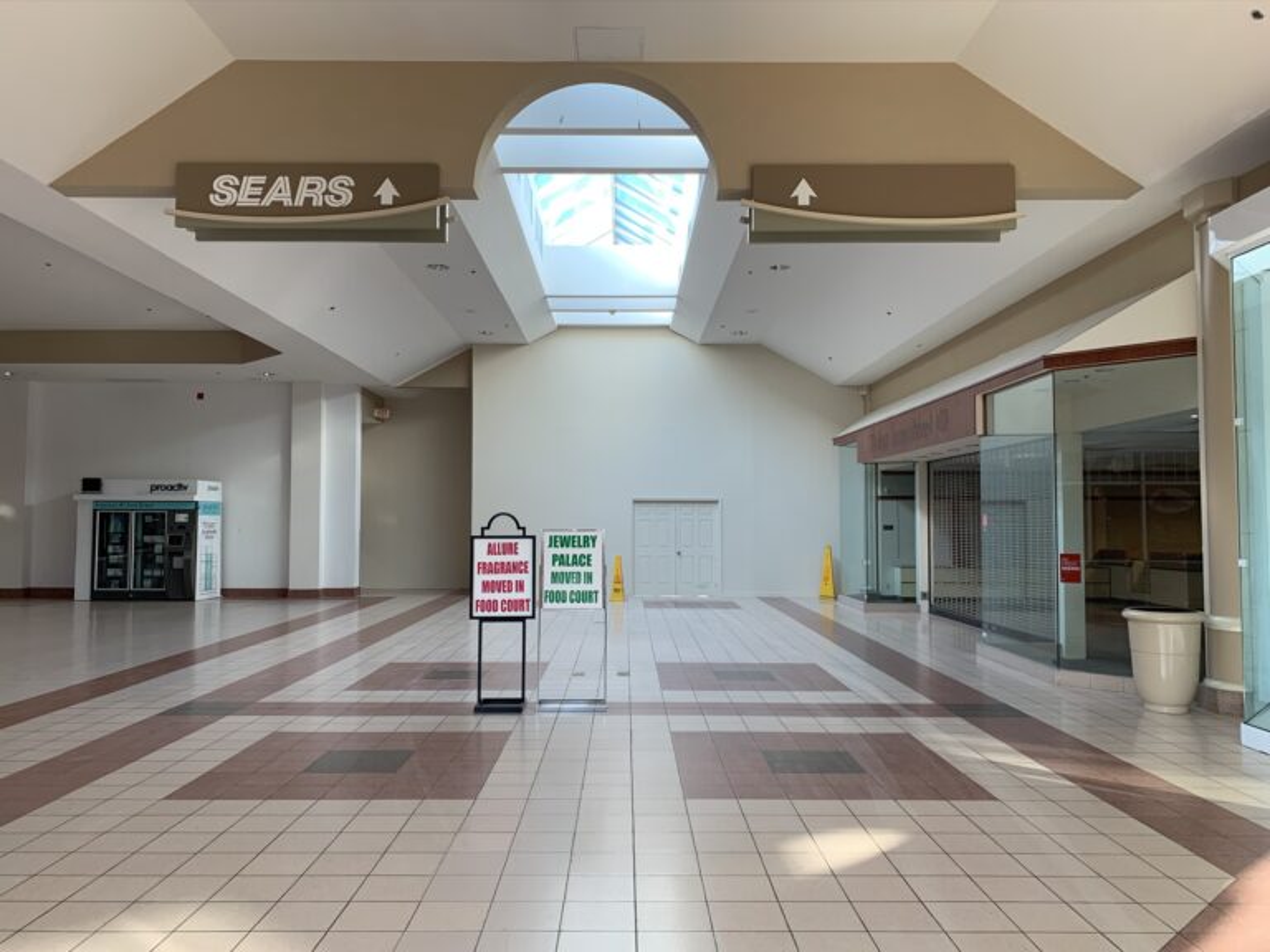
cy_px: 476
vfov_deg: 53.1
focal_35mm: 26
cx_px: 635
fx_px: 954
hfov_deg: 67.3
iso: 64
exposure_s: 1/122
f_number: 1.8
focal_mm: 4.25
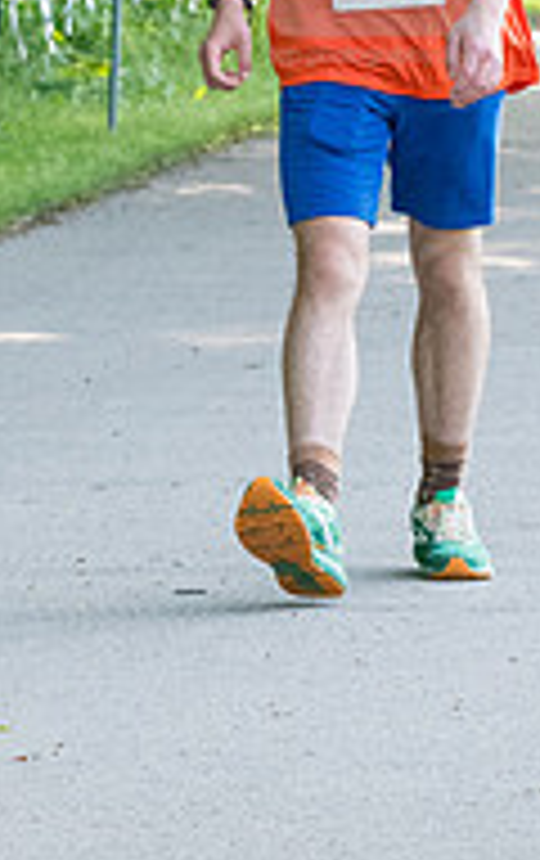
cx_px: 376
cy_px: -59
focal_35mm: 340
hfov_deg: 3.9
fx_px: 7976
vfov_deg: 6.1
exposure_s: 1/1600
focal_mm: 95
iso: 4000
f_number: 5.6
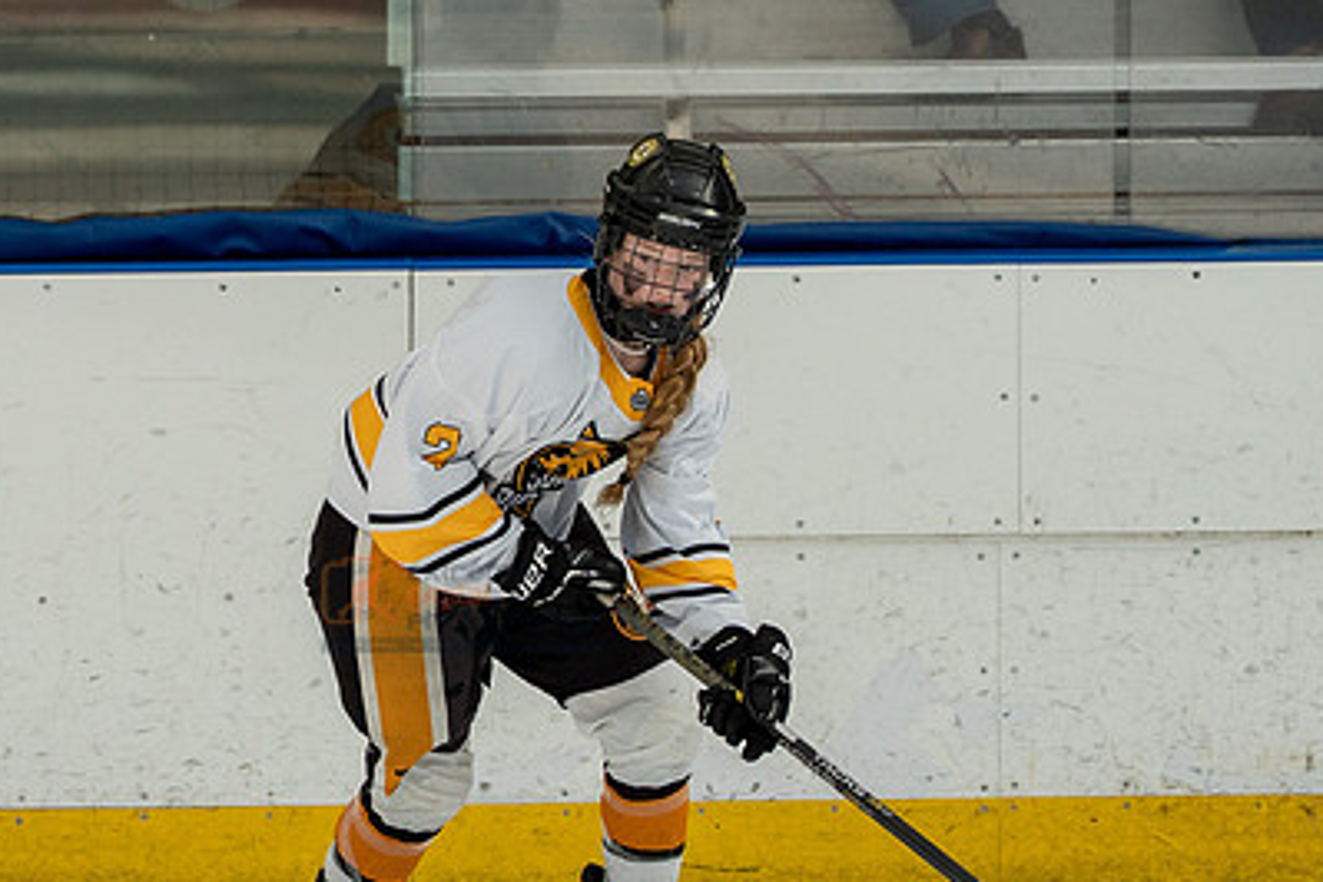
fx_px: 16095
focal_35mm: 438
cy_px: 589
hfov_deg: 4.7
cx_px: 165
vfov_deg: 3.1
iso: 800
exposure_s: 1/1600
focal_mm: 150
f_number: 3.5
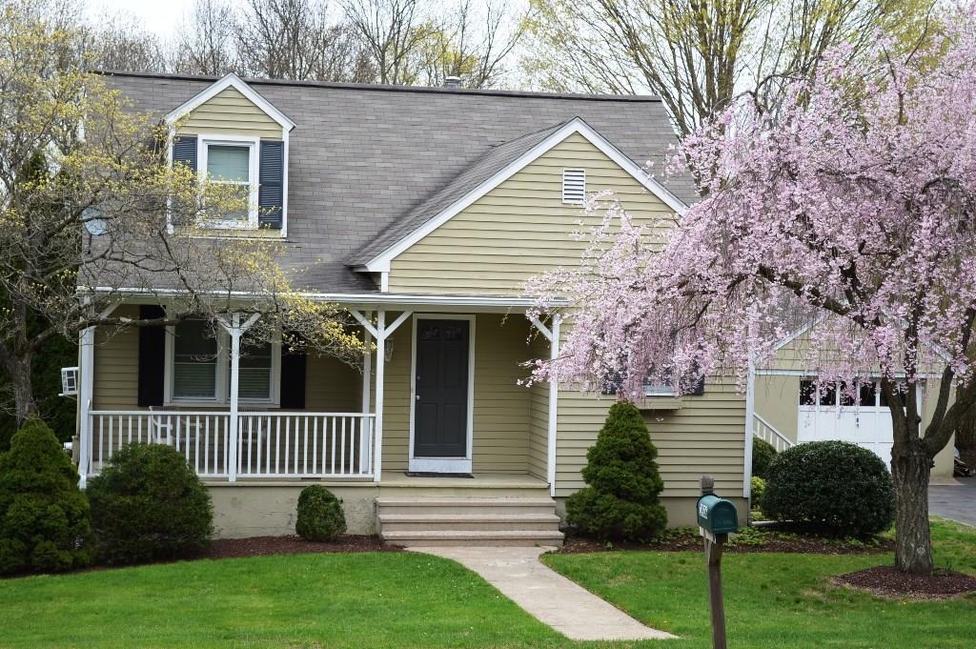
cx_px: 488
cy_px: 324
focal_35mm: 68
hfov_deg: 29.9
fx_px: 1828
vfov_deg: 20.1
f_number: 5.6
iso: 110
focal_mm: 45
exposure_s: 1/125
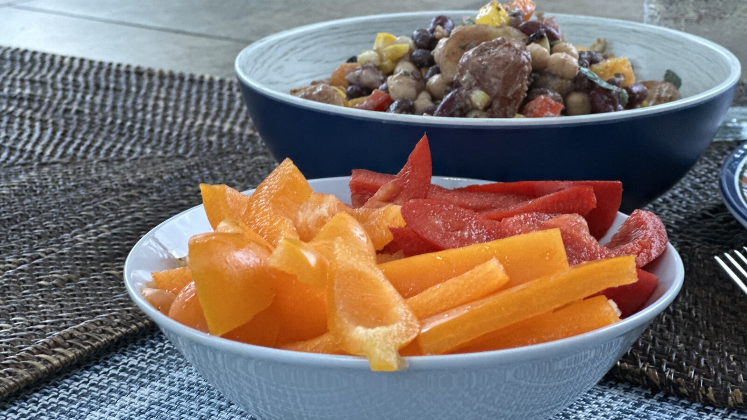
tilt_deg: -16.5
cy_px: 191
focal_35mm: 84
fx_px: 1664
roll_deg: +0.1
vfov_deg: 14.4
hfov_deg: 25.3
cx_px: 374
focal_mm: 9
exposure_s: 1/23
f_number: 2.8
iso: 500
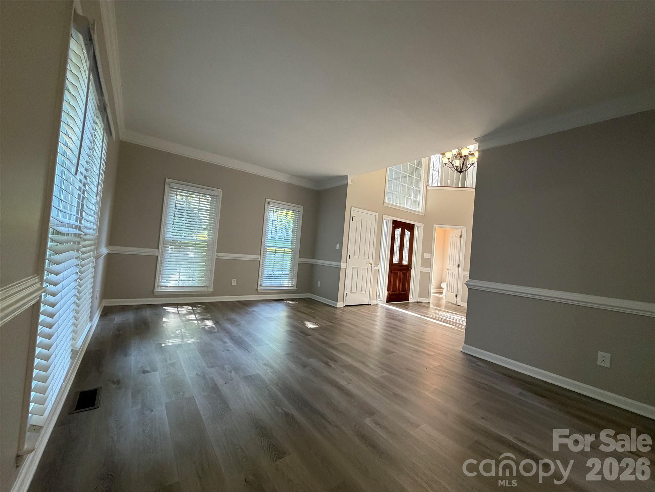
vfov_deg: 85.7
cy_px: 246
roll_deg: -4.5
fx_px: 265
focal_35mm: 14
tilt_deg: +1.4
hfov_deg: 102.1
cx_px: 328
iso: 320
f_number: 2.2
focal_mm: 2.22
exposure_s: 1/78
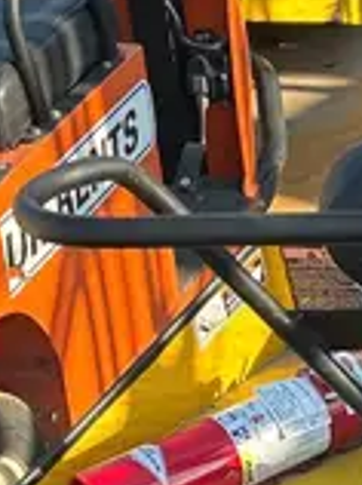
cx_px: 282
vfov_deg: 16.2
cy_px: 376
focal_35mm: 121
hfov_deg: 12.2
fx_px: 1692
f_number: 1.5
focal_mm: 5.7
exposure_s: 1/748
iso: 50
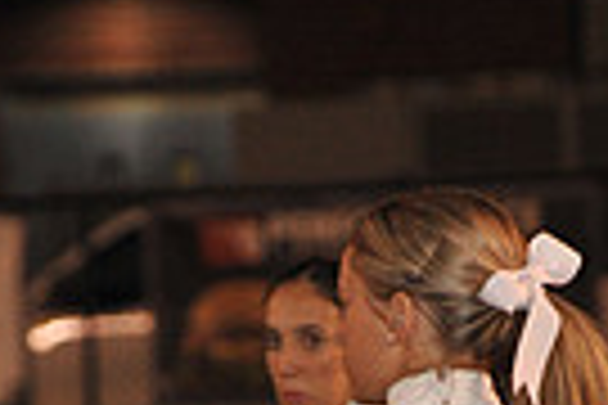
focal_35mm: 858
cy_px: 1058
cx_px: 482
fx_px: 14490
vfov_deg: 1.6
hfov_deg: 2.4
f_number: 7.1
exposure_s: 1/160
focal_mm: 200
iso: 1600
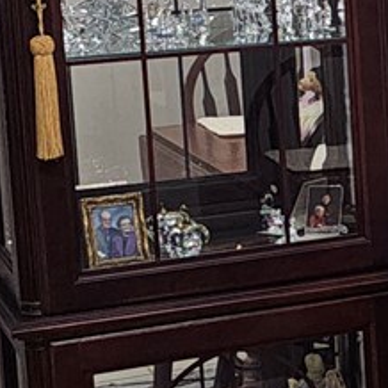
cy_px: 66
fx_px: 1889
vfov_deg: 11.7
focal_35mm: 149
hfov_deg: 11.0
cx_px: 689
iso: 100
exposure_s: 1/40
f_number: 1.7
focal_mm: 6.3
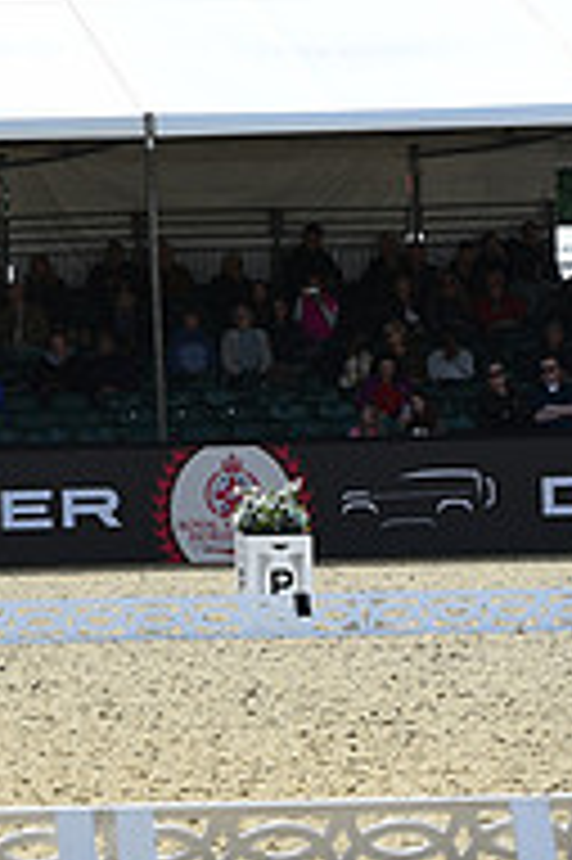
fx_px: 6661
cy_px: 144
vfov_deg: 7.4
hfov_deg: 4.8
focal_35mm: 279
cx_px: -689
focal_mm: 92
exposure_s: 1/1250
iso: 180
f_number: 5
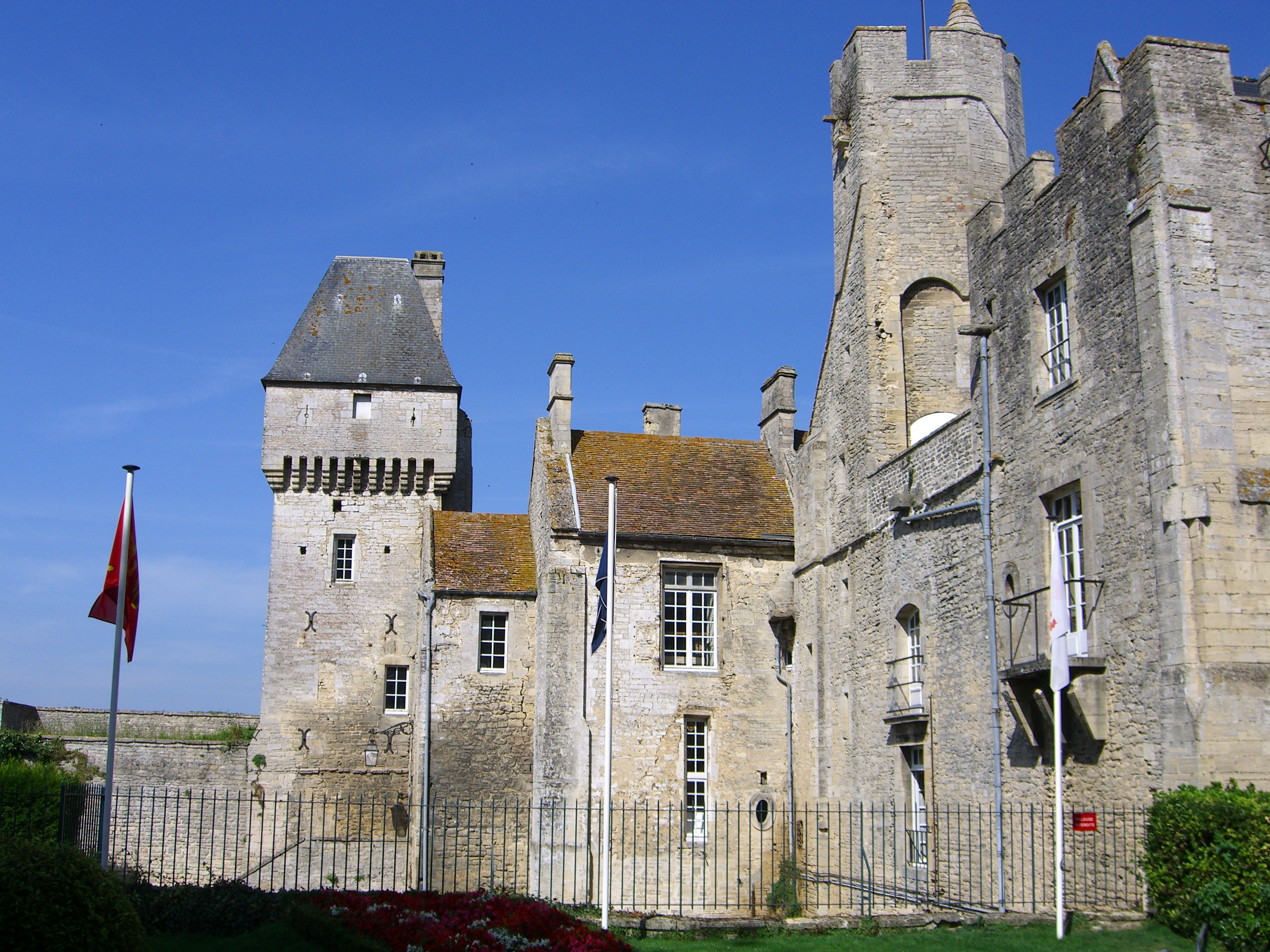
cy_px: 476
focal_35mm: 38
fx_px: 1394
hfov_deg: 49.0
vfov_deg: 37.7
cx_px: 635
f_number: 8
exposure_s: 1/200
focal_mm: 7.9
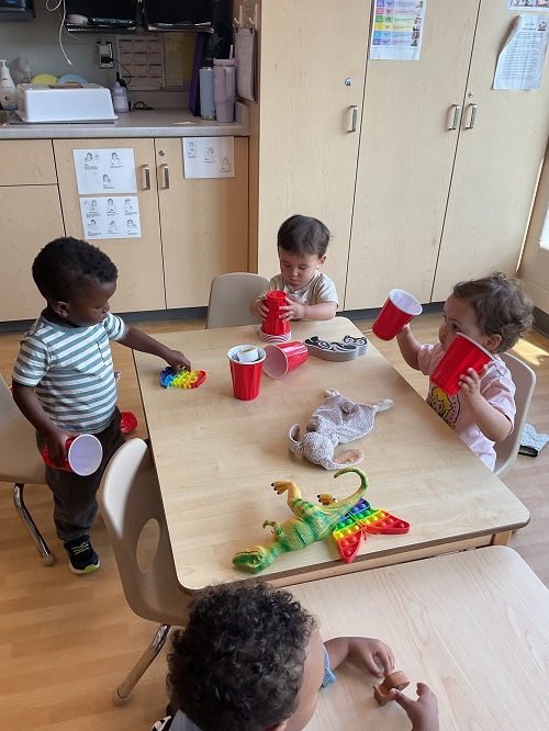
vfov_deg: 61.6
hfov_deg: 48.3
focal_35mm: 29
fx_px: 613
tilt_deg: -28.4
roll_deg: -3.4
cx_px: 274
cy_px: 366
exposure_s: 1/120
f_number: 1.8
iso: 64
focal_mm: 3
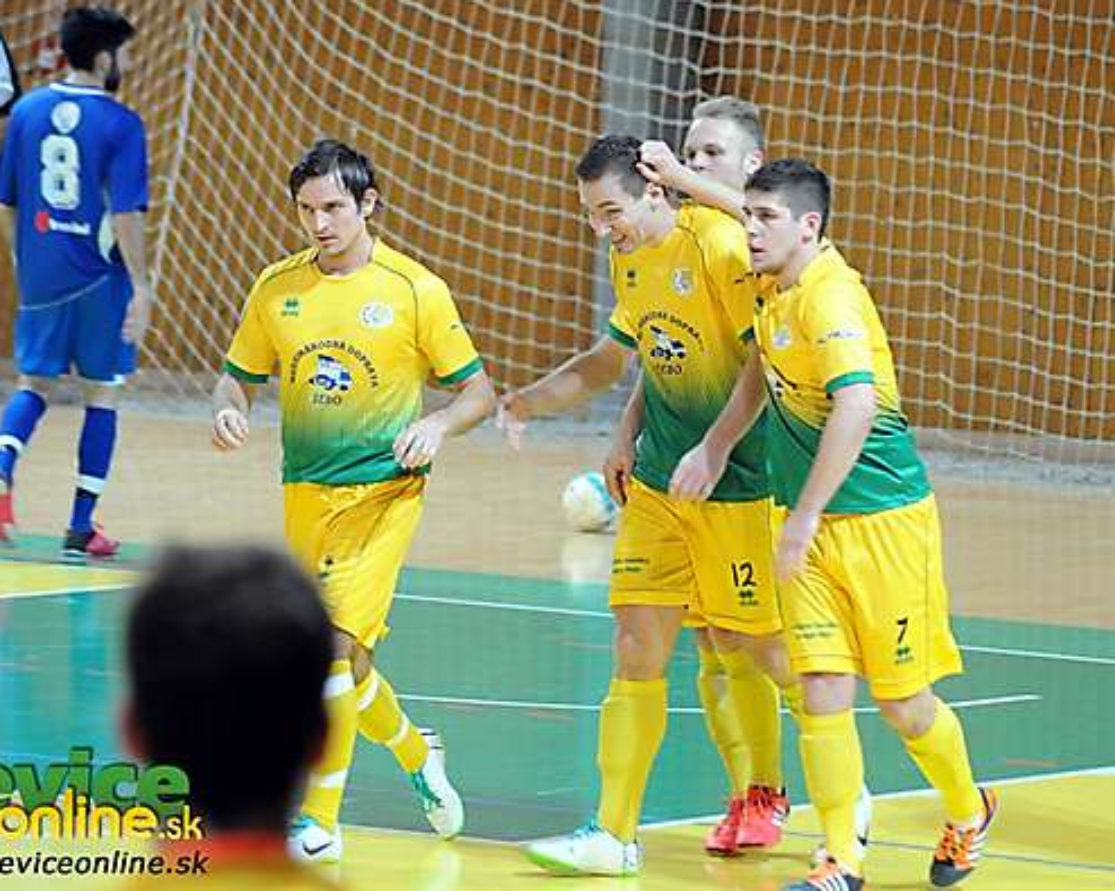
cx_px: 564
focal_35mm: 265
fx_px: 8729
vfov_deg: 5.8
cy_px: 444
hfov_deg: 7.3
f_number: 4.5
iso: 2500
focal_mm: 155
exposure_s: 1/200
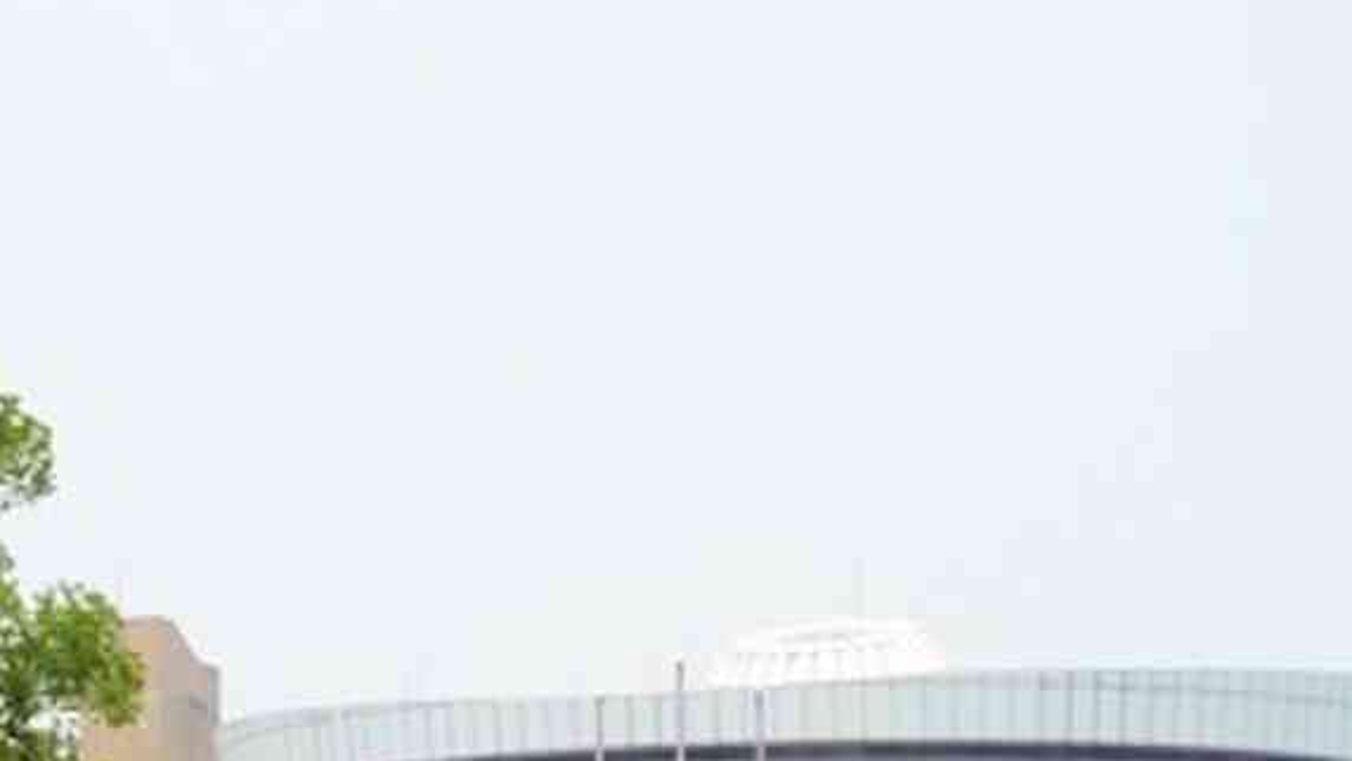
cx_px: 76
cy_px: 809
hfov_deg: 13.3
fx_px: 5737
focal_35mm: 160
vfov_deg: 7.5
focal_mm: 9.1
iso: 100
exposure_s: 1/800
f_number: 3.4
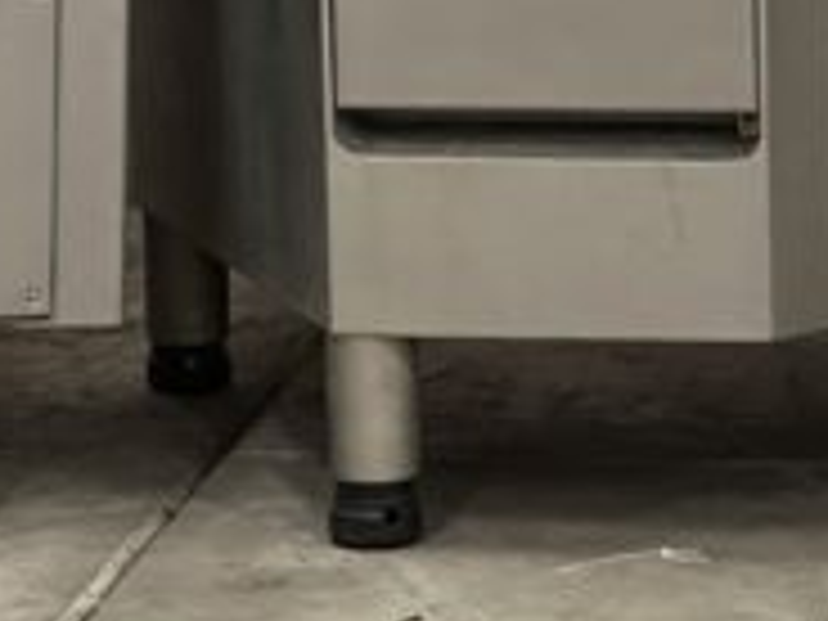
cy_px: -446
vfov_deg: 4.6
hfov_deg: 6.1
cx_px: 626
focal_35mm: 322
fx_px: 7702
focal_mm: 9
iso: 640
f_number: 2.8
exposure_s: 1/35
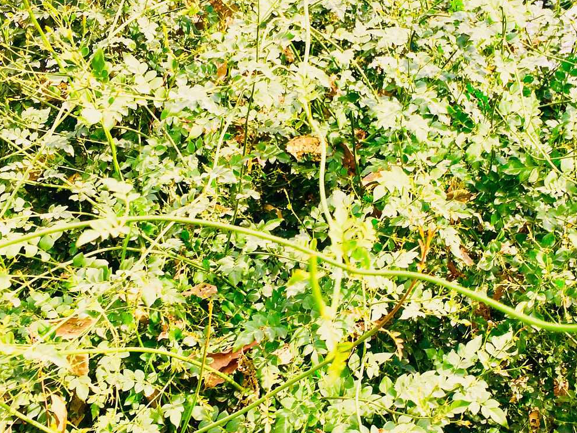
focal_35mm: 47
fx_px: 783
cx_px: 341
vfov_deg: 30.8
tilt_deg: -11.3
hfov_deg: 40.3
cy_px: 260
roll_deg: +2.5
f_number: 2.2
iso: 32
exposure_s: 1/599
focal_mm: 4.15
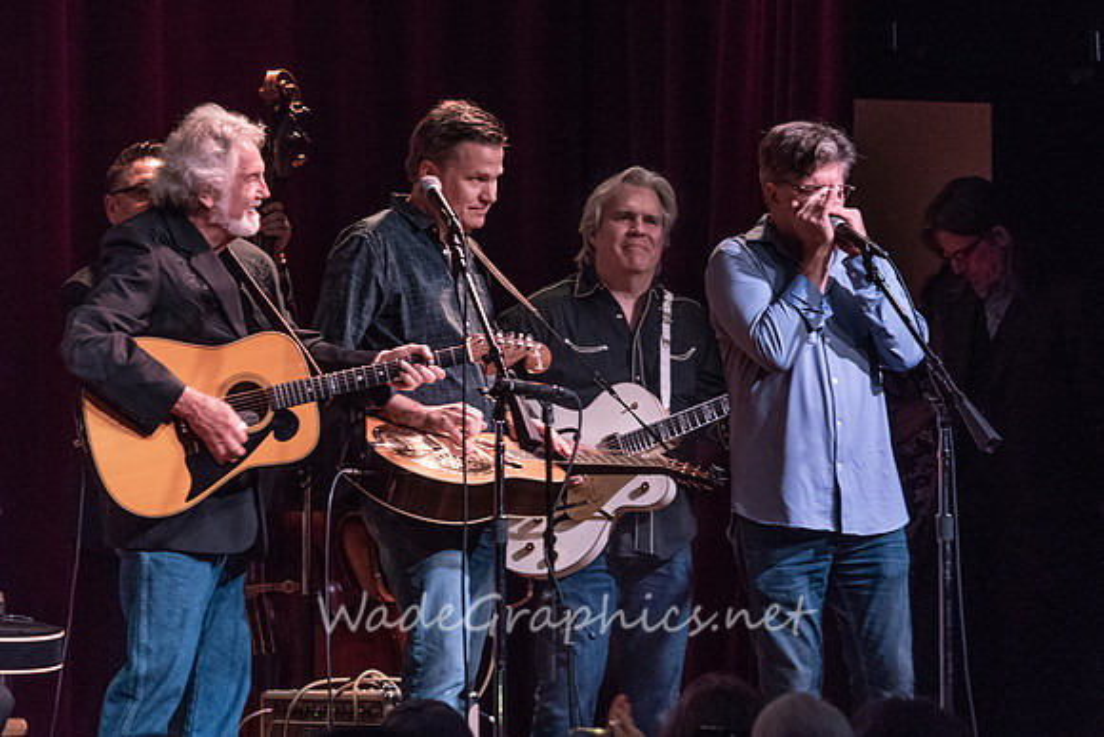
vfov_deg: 5.2
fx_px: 8062
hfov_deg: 7.8
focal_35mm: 263
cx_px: 605
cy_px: 333
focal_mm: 240
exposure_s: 1/100
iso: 6400
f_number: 8
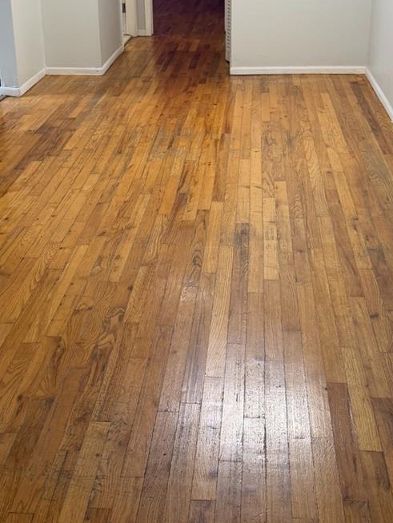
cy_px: 169
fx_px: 832
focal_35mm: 55
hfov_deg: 26.6
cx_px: 194
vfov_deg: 34.6
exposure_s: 1/60
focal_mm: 6.76
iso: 160
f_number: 1.78
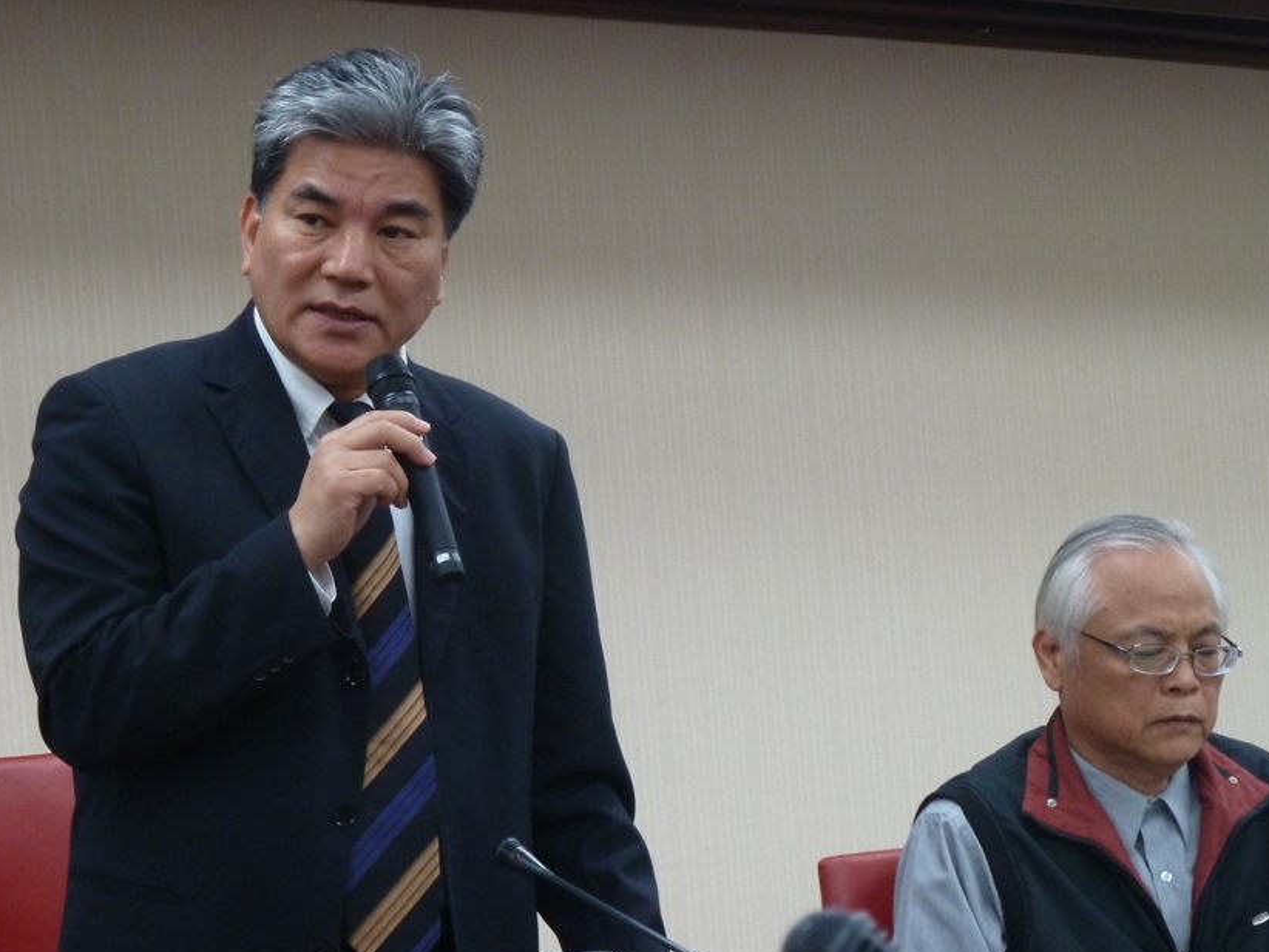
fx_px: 4950
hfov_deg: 14.6
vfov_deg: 11.0
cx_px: 689
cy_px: 464
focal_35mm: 135
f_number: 4.4
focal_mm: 19.5
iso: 400
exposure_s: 1/30
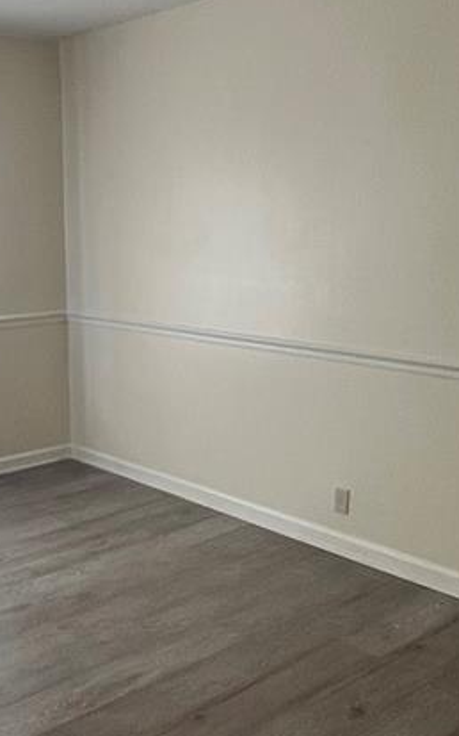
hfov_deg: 31.4
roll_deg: +0.9
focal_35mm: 40
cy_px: 449
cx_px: 117
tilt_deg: -15.1
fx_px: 801
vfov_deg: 48.9
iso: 160
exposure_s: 1/60
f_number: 1.8
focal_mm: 1.57
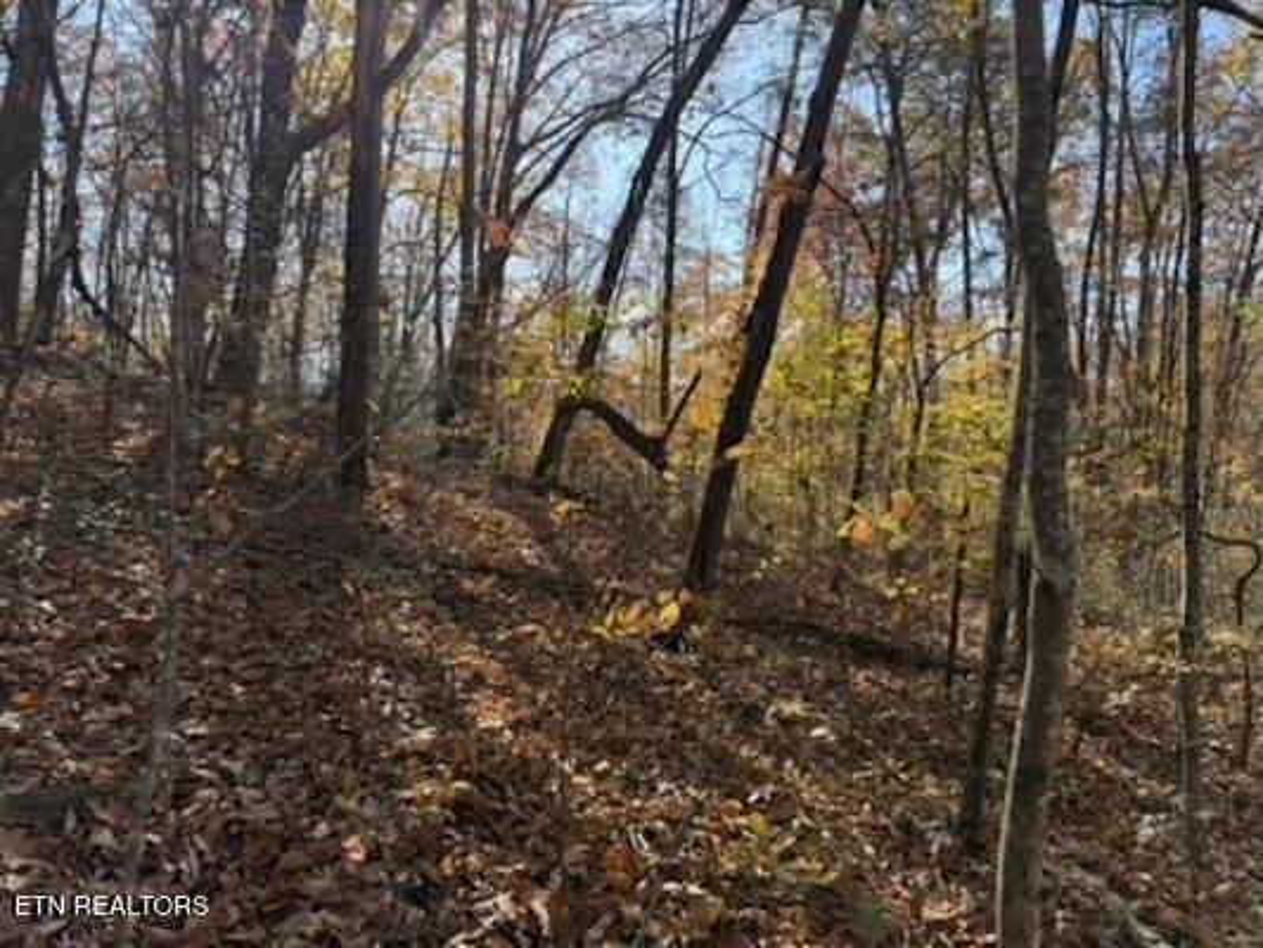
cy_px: 474
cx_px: 632
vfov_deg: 56.8
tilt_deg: -2.2
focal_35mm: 24
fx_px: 876
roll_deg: -0.4
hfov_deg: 71.6
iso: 100
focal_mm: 6.76
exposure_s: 1/1091
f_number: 1.78
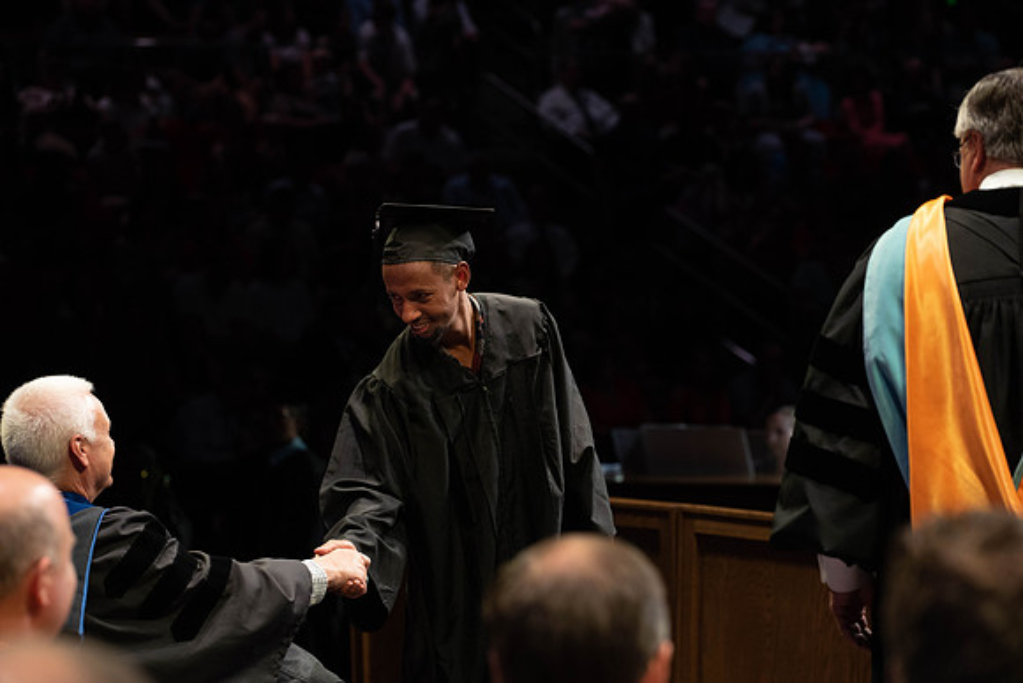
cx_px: 512
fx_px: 3553
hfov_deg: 16.4
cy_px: 342
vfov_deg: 11.0
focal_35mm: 125
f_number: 4.5
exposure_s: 1/320
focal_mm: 125
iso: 1600
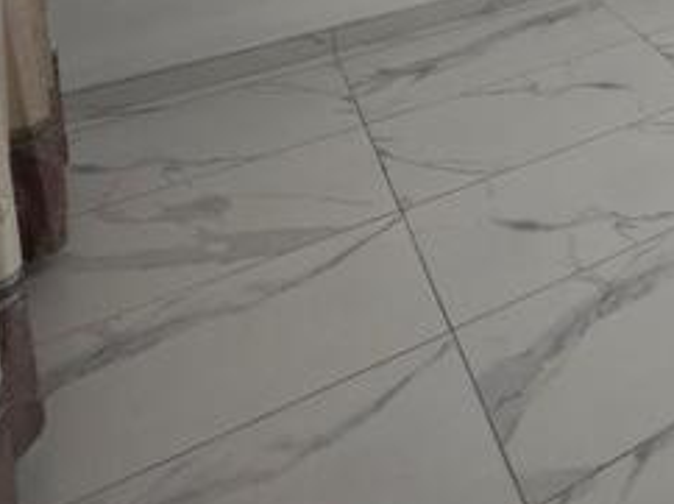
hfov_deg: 36.0
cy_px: -312
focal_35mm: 43
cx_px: 771
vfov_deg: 23.8
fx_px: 836
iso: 160
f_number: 1.9
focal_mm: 2.2
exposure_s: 1/100
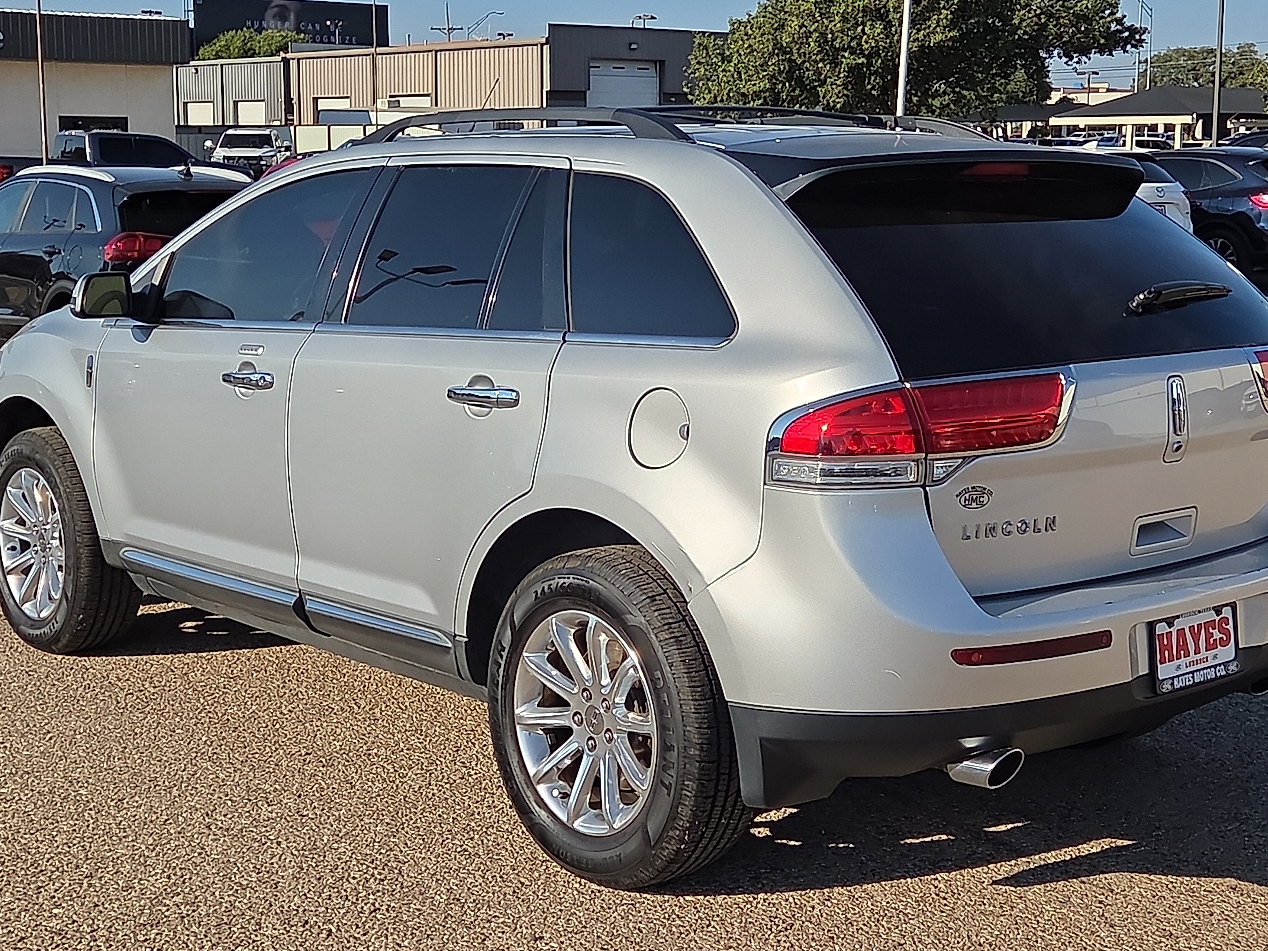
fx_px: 1941
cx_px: 647
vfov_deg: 27.5
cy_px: 407
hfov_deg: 36.2
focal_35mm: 53
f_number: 1.8
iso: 25
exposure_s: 1/3333
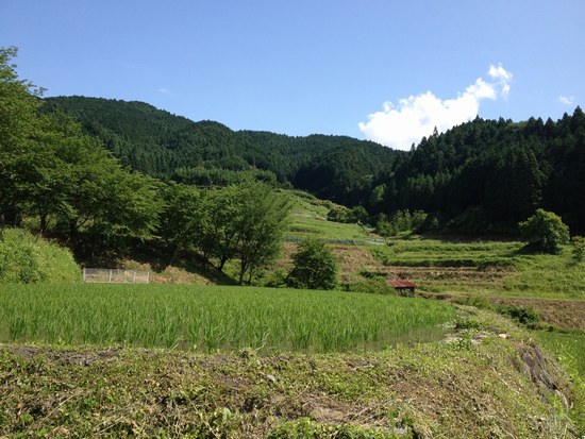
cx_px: 292
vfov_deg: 40.7
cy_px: 220
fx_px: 592
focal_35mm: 35
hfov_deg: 52.6
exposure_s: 1/1314
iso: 50
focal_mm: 4.28
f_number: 2.4
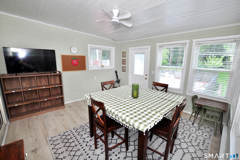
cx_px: 120
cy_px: 80
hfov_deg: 100.5
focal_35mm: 15
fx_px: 100
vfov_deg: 77.2
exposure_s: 1/80
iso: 320
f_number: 6.3
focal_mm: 10
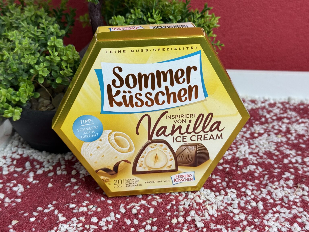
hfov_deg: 39.7
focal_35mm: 48
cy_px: 116
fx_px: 428
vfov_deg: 30.3
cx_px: 154
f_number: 1.78
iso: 64
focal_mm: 6.76
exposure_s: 1/100
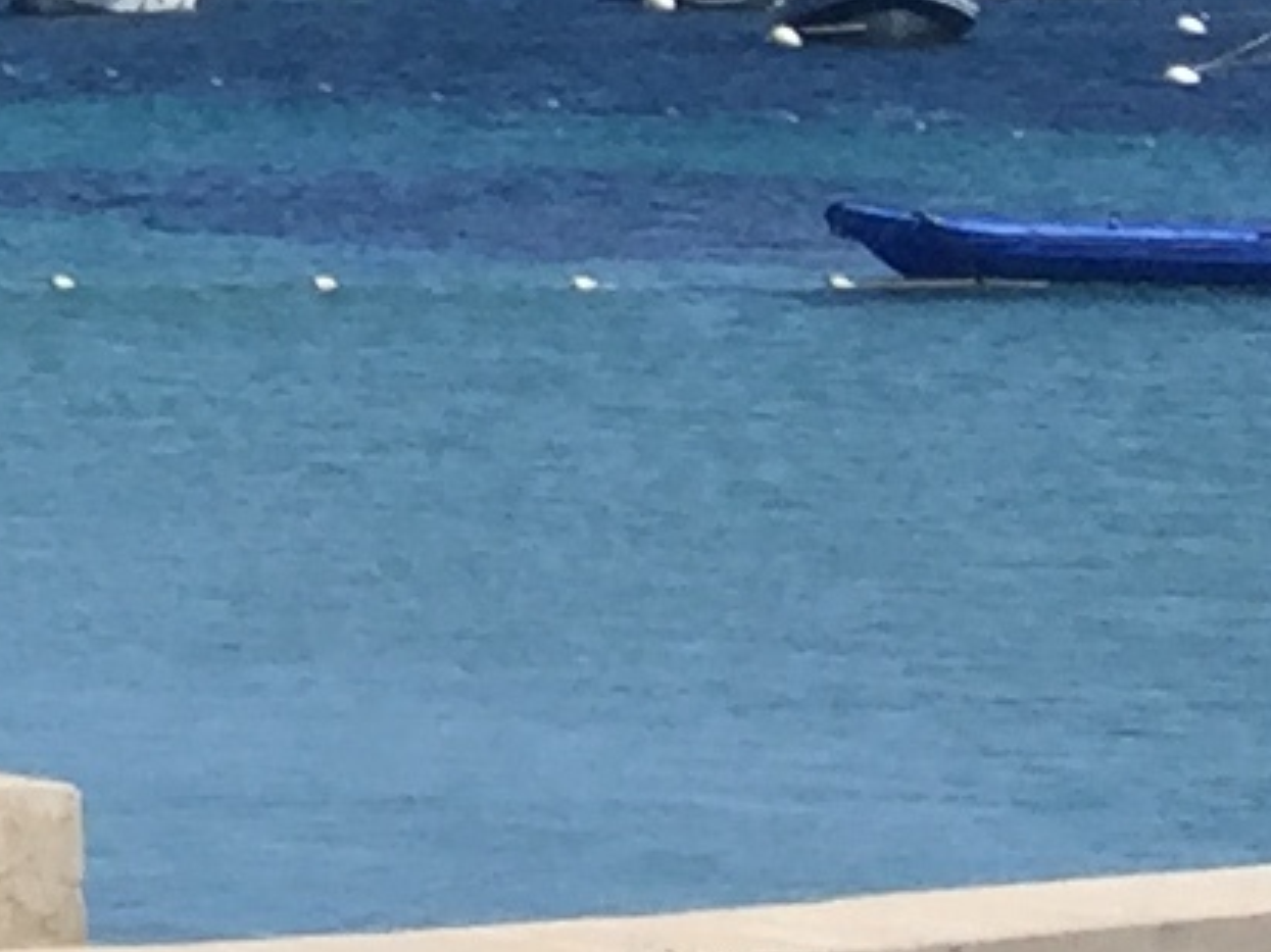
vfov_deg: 6.4
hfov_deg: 7.0
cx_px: -3476
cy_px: -453
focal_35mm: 228
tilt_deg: +1.5
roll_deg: -0.5
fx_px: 8369
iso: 32
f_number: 2.2
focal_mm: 4.15
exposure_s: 1/2475
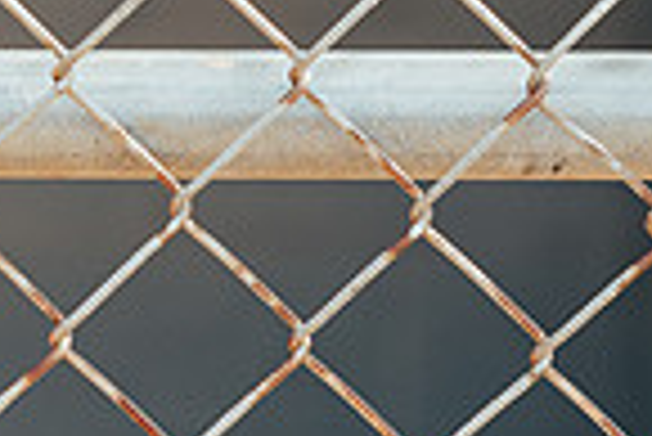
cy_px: 38
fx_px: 6164
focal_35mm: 340
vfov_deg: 4.0
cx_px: -567
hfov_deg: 5.9
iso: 160
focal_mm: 85
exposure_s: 1/800
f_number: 2.8
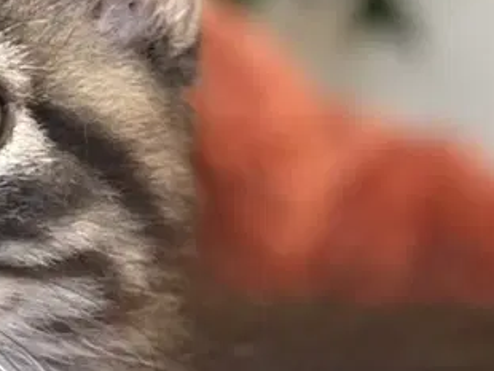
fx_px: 4599
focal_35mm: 322
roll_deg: -3.6
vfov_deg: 4.6
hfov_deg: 6.1
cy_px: 334
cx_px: 88
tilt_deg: -6.4
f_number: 2
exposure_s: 1/40
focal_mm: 6
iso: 125
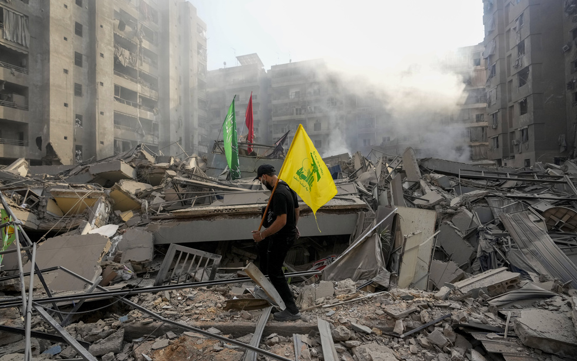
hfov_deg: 94.3
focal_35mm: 17
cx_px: 279
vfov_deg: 68.0
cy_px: 178
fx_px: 267
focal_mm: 16
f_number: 4.5
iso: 1600
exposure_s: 1/4000
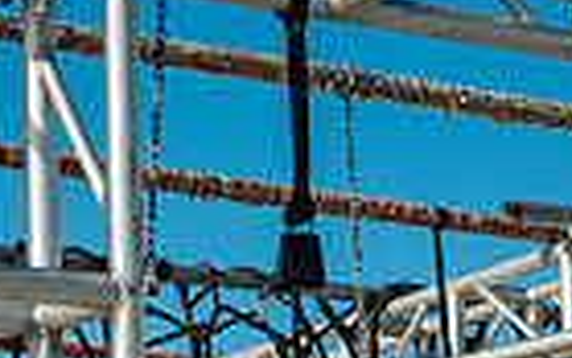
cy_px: 735
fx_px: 2932
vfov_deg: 6.7
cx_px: 239
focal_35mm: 188
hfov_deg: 11.1
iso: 400
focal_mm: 42
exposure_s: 1/4000
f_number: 2.8
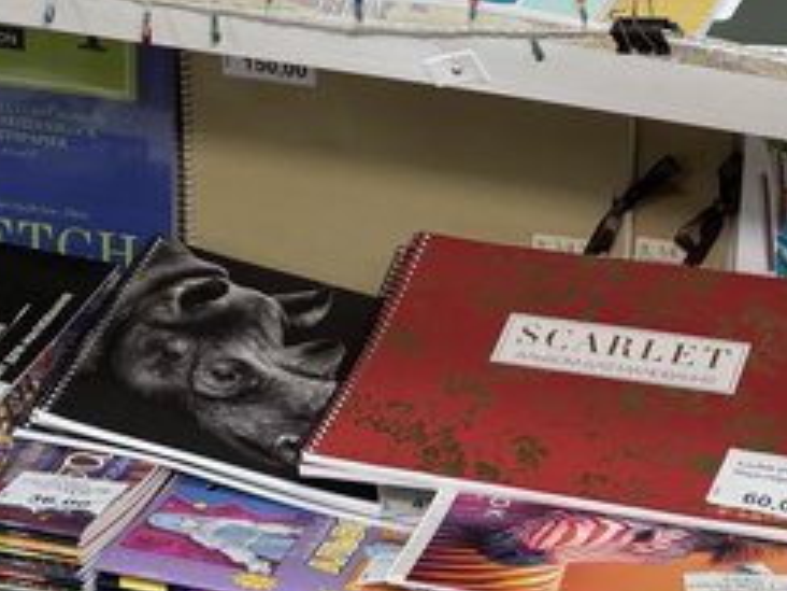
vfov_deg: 11.8
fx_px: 2865
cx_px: 542
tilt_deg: -29.3
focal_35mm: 126
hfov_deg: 15.6
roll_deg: -0.2
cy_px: 300
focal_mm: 9
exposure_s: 1/85
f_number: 2.8
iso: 200
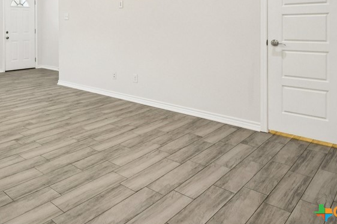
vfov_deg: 41.0
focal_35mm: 29
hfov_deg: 59.6
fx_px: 271
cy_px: 17
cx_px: 76
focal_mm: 10
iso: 400
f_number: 8
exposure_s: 1/20
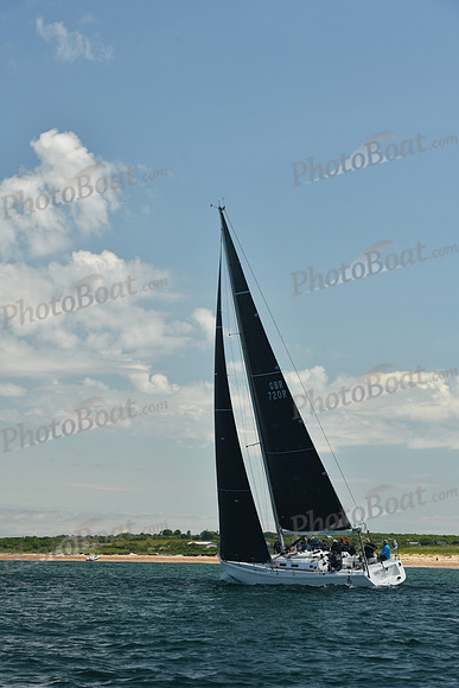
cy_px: 344
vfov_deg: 20.8
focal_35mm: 98
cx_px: 230
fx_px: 1873
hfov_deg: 14.0
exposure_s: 1/640
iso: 320
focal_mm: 98
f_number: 7.1
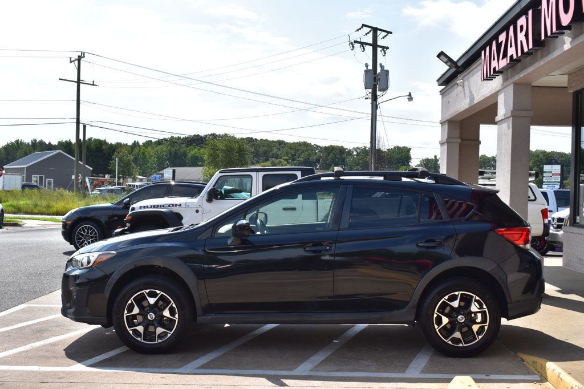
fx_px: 705
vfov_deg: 30.8
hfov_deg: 45.0
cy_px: 194
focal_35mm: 44
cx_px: 292
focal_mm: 29
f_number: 11
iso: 320
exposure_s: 1/500
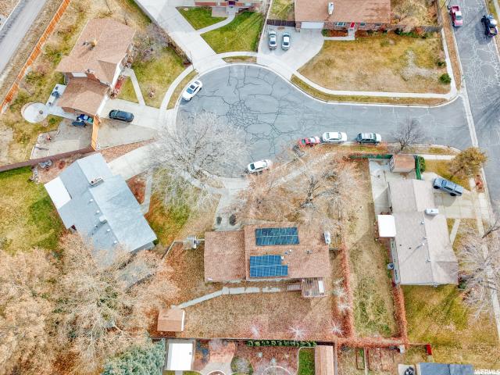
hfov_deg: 67.3
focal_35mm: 26
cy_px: 188
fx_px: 376
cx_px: 250
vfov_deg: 53.1
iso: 100
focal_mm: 4.73
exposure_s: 1/310
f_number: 2.2
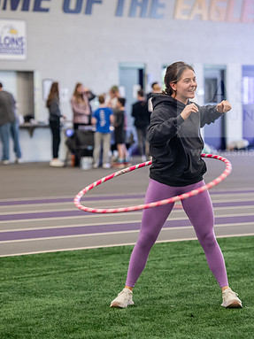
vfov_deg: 12.1
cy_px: 170
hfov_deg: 9.1
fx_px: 1596
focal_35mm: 163
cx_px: 150
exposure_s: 1/200
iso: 2000
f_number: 3.2
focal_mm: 112
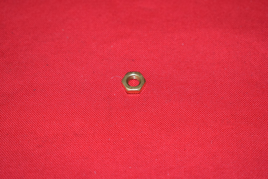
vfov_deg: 16.6
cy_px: 90
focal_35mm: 82
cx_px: 134
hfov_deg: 24.6
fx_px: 615
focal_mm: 55
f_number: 5.6
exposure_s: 1/200
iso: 400
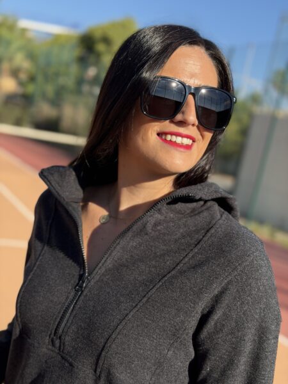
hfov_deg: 30.3
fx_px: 532
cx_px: 144
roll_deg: -12.6
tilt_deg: -6.3
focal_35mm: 48
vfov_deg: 39.7
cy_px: 192
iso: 64
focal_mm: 6.76
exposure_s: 1/3704
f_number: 1.78
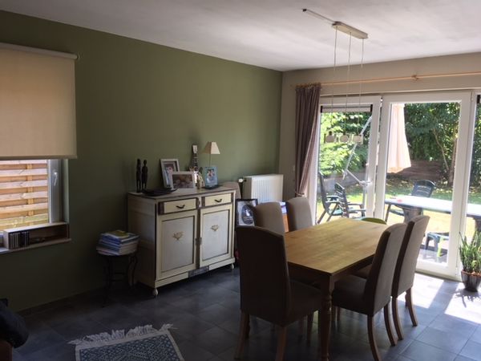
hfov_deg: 61.7
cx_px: 240
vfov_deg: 48.2
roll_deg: -1.0
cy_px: 180
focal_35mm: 29
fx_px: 403
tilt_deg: -6.6
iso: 32
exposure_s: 1/100
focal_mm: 4.15
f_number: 2.2
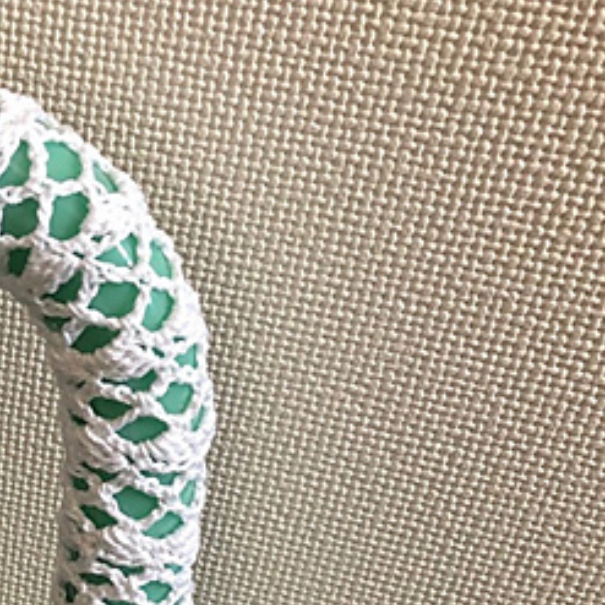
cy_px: 519
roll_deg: -3.0
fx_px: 1266
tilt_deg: -37.5
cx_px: -42
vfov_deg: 26.2
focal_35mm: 64
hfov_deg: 25.2
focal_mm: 3.99
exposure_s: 1/9
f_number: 1.8
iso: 100
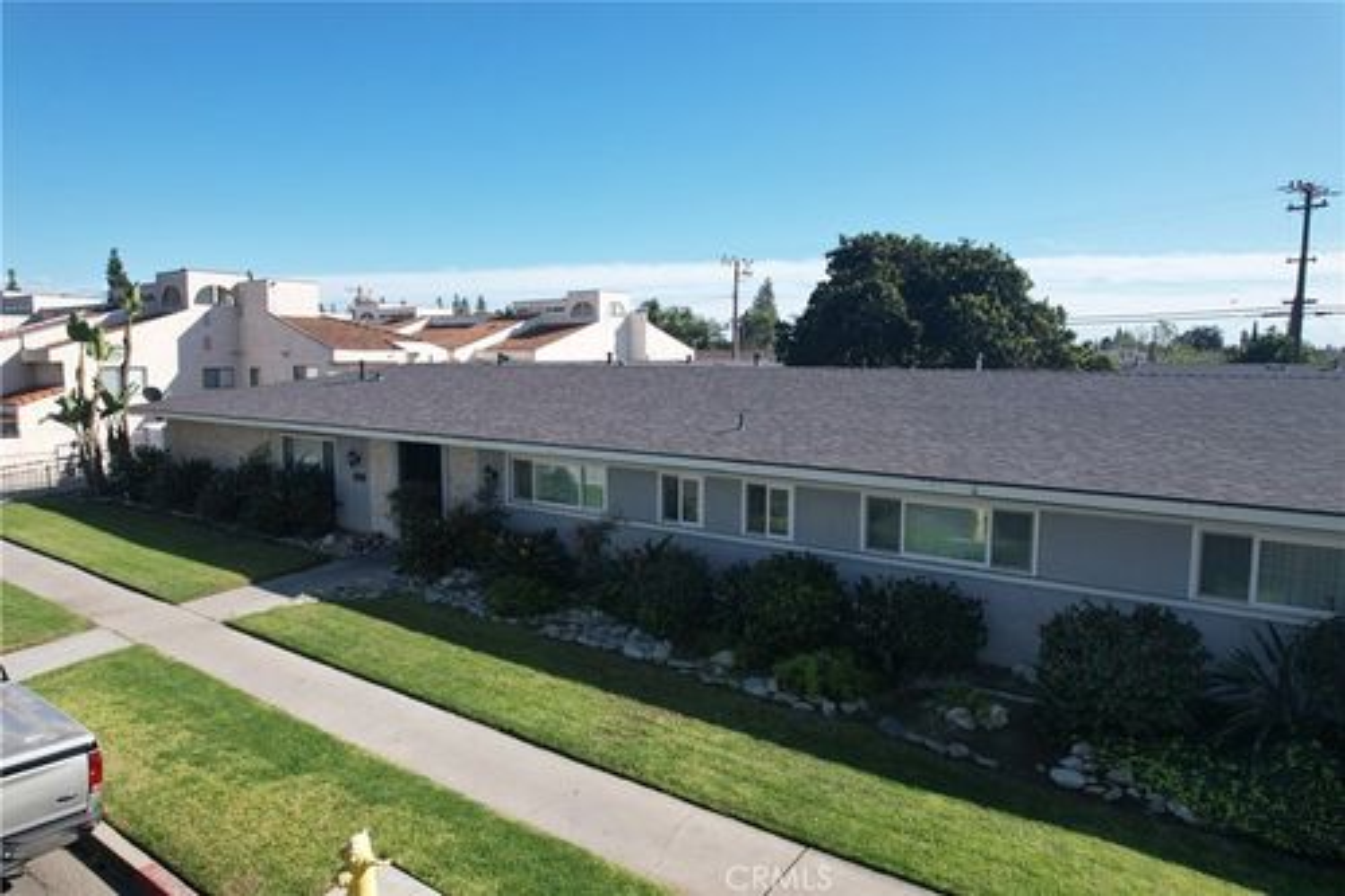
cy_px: 448
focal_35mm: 22
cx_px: 672
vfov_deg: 57.2
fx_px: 822
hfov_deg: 78.6
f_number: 2.8
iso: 100
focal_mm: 8.38
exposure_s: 1/1500
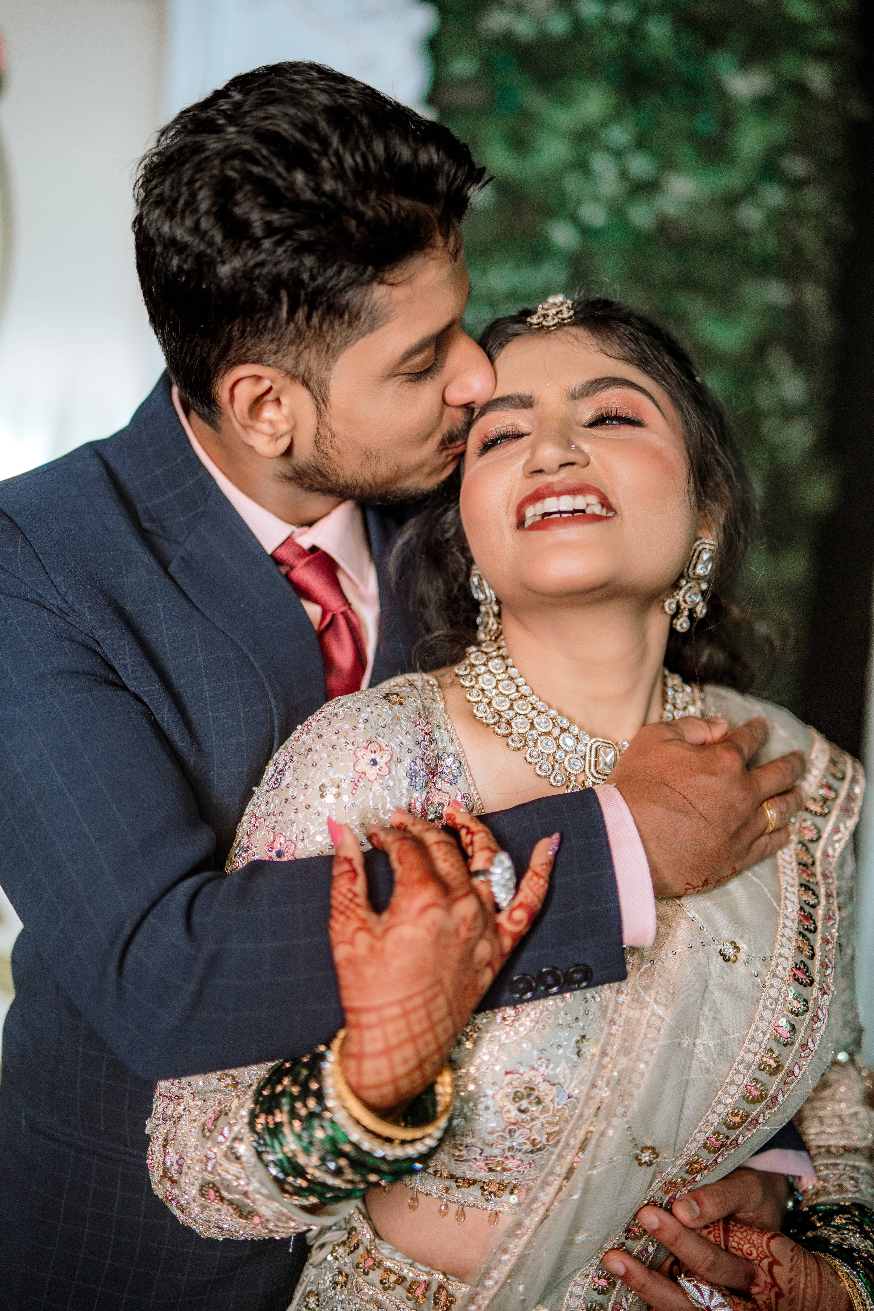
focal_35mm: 35
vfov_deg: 54.4
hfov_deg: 37.9
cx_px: 437
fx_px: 1274
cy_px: 656
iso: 640
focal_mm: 35
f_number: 1.4
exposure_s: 1/400
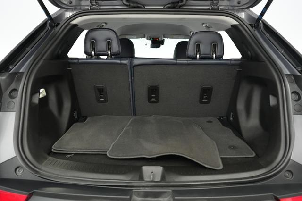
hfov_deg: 69.4
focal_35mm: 26
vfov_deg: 49.5
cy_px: 100
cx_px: 151
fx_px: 218
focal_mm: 26
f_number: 2.8
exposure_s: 1/160
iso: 5000
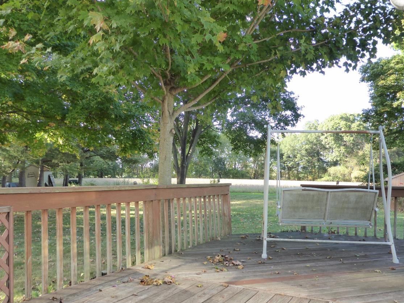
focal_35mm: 31
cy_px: 182
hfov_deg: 58.3
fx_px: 362
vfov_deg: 45.2
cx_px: 209
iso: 200
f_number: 3.3
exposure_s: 1/100
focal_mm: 4.3
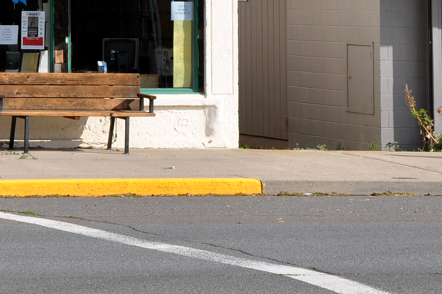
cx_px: -74
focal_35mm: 188
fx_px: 2305
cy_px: -114
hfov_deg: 10.8
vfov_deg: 7.2
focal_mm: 42
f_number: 10
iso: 200
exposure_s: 1/400
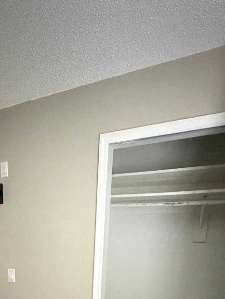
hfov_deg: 50.6
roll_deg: -3.0
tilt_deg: -10.2
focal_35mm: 27
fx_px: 234
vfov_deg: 53.9
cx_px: 78
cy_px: 287
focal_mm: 2.22
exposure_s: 1/50
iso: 1250
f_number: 2.2
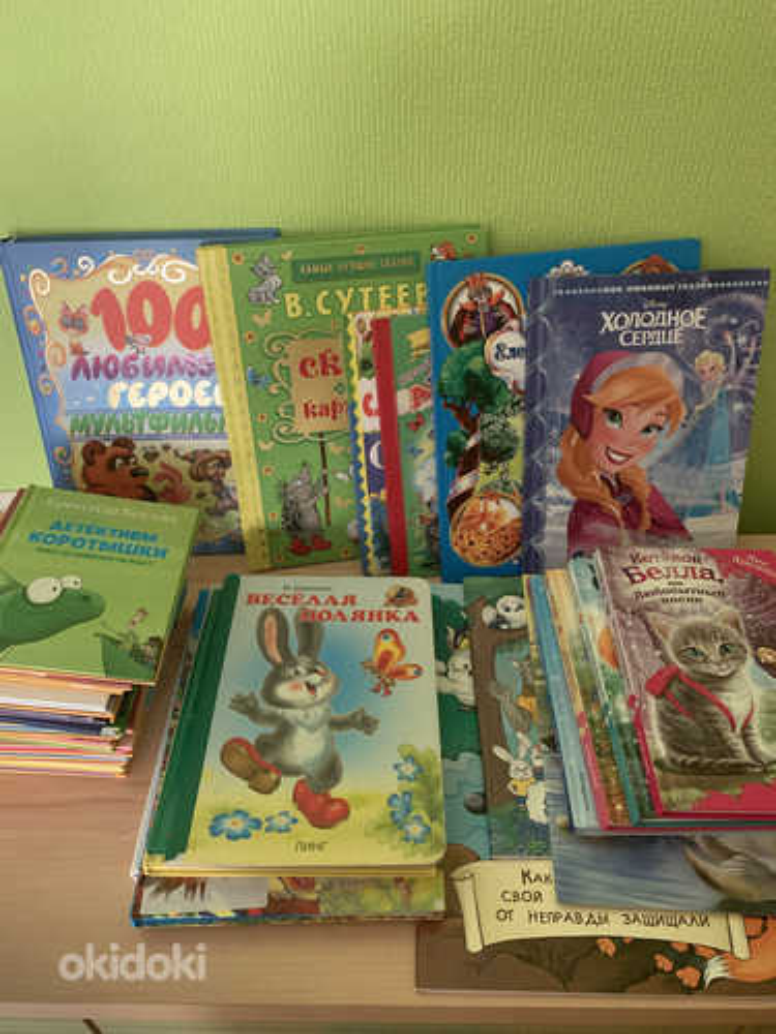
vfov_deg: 67.3
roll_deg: +2.8
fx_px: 777
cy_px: 517
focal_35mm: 26
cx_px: 388
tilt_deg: -41.5
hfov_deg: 53.1
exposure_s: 1/30
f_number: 1.8
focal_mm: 4.25
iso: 400
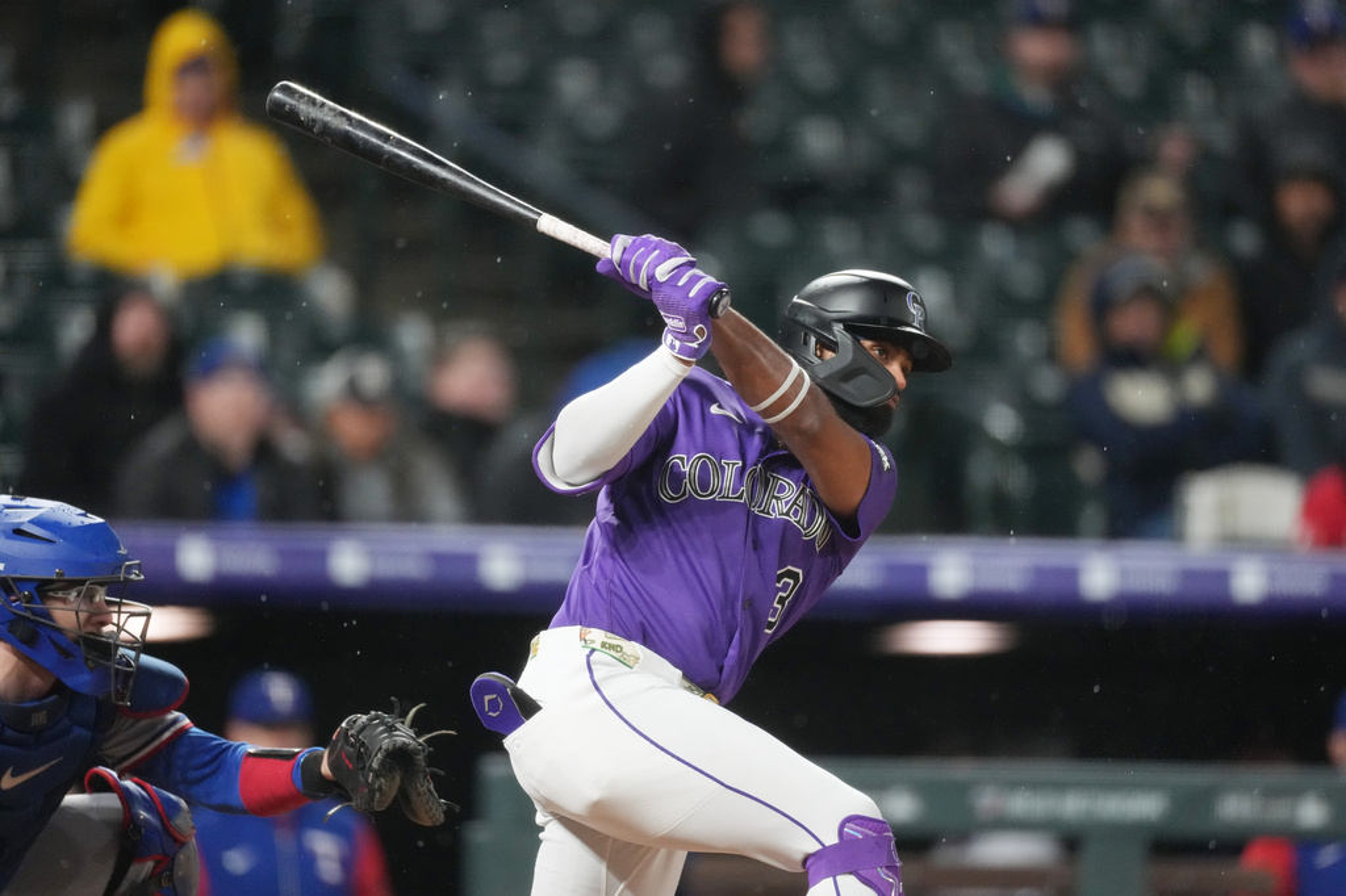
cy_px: 448
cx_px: 673
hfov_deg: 3.4
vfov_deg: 2.3
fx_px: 22425
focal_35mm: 600
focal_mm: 600
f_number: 4
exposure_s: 1/1600
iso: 6400
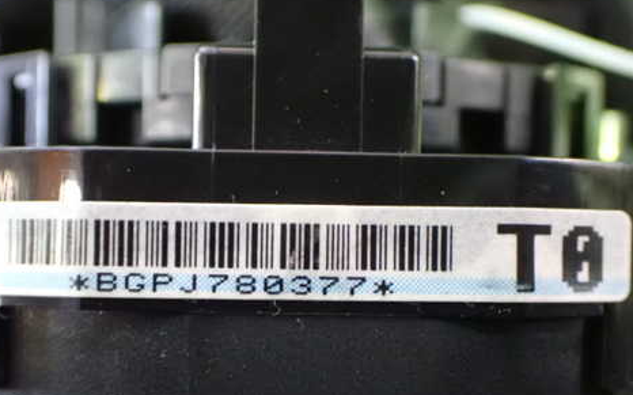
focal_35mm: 56
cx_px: 303
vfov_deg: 23.1
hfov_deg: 36.3
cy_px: 252
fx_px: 966
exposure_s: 1/15
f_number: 2.8
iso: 1600
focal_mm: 7.31
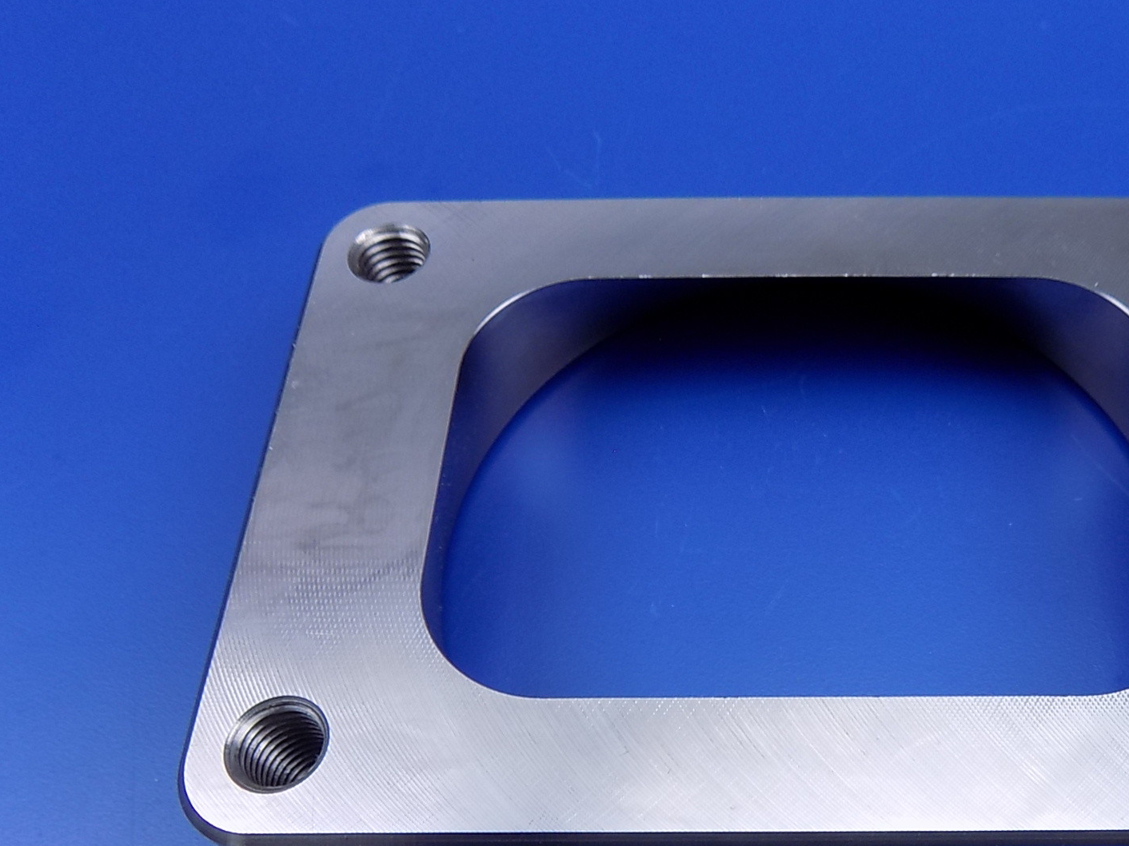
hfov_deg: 48.9
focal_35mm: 37
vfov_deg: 38.2
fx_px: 1207
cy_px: 569
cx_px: 790
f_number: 3.1
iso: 80
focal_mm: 4
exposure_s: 1/50
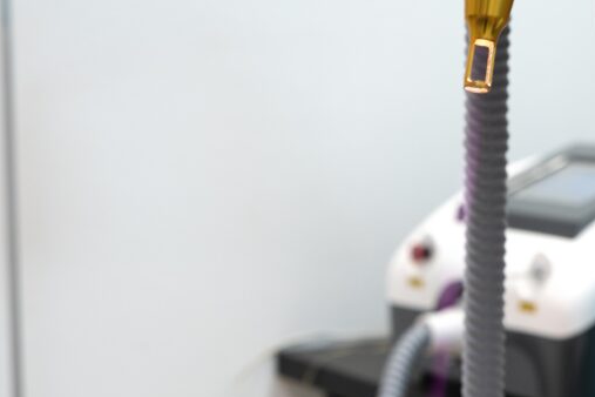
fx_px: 1669
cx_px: 356
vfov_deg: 13.4
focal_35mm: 101
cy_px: 400
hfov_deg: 20.2
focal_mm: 50
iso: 250
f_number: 4.5
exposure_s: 1/25
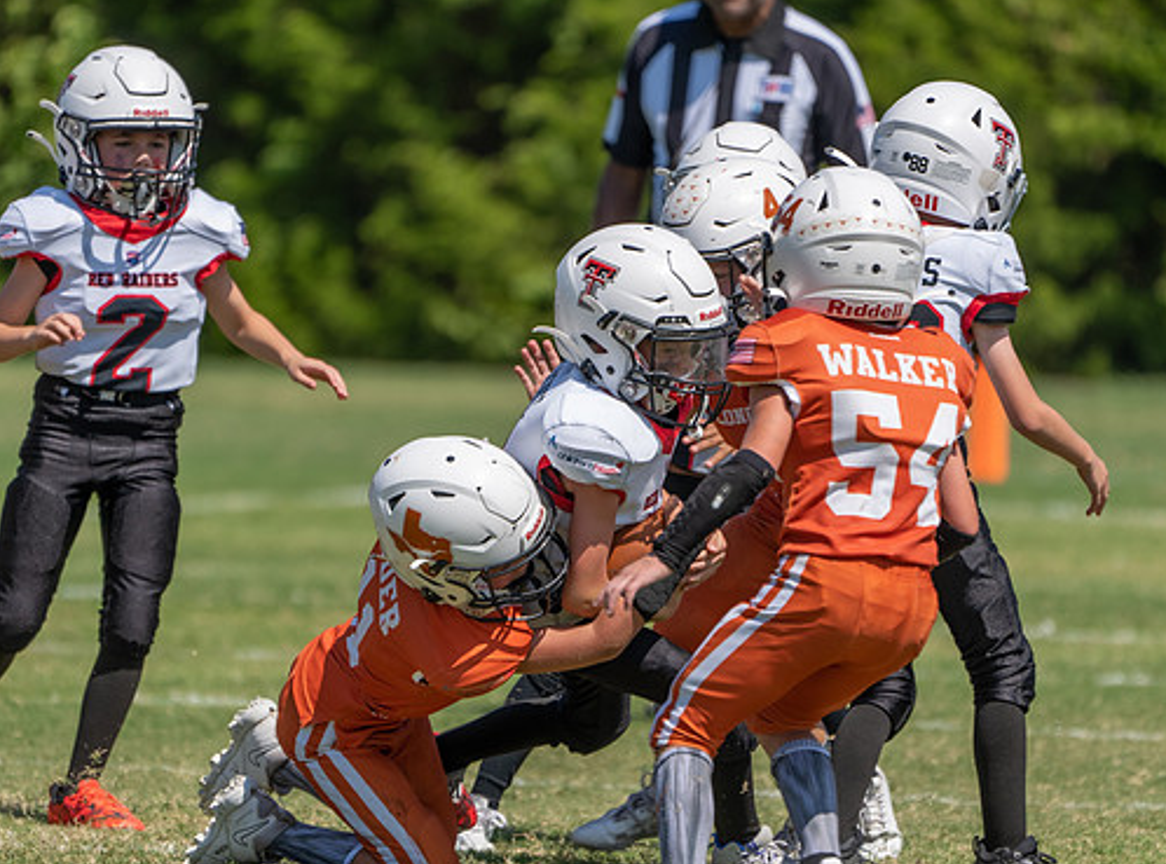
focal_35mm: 582
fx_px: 19519
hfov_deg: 3.4
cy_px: 537
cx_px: 606
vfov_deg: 2.5
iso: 160
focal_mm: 400
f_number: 5.6
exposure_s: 1/1000
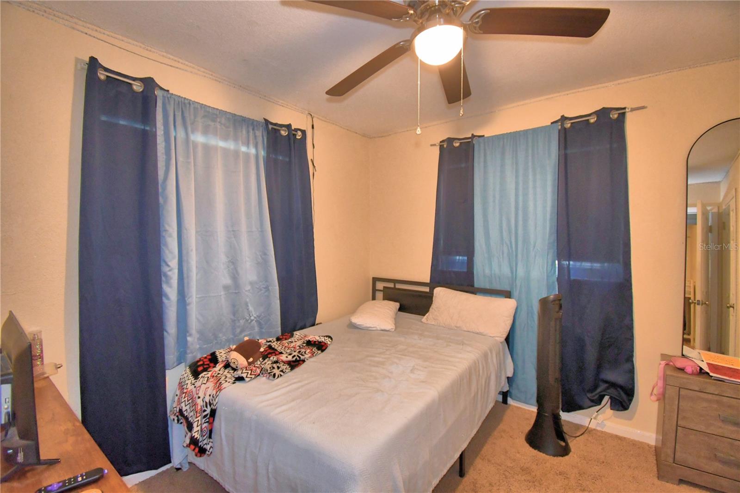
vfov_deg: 77.3
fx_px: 308
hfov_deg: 100.4
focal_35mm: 15
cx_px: 370
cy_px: 246
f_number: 4.5
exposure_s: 1/30
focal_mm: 10
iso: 1600
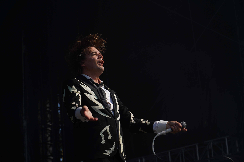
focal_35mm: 105
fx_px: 712
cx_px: 122
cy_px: 81
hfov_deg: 19.5
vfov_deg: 13.0
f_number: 7.1
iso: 100
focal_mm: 105
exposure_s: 1/400
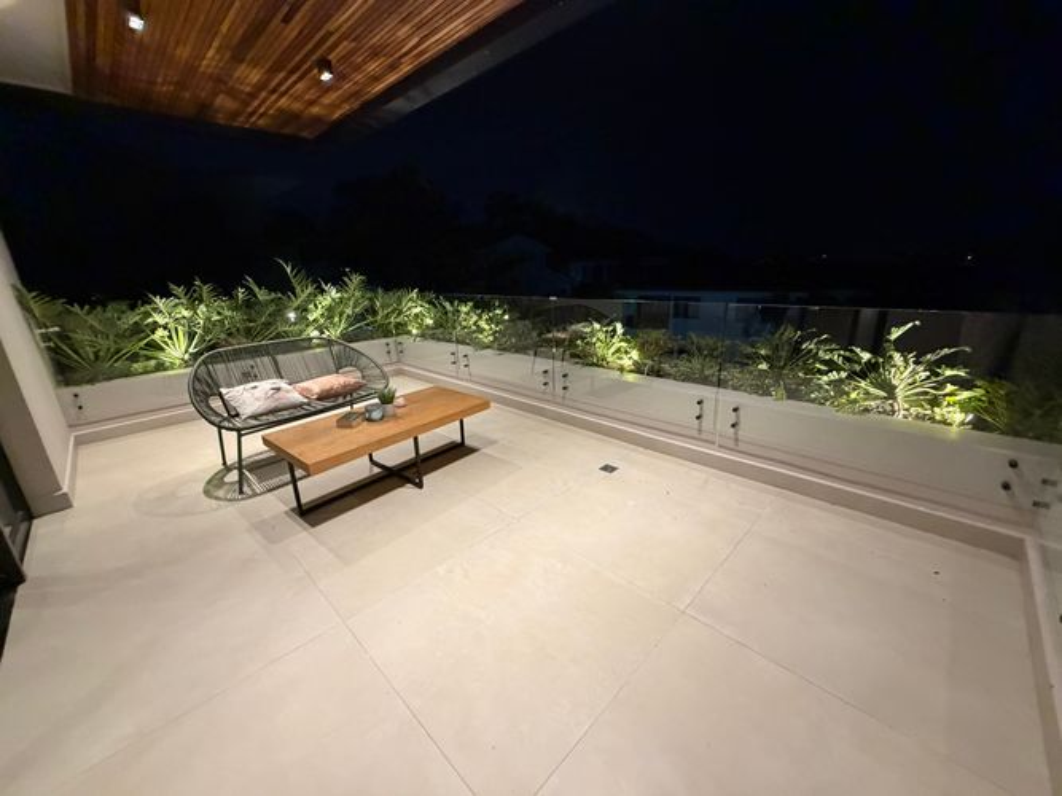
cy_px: 398
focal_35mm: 14
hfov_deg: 102.1
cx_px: 531
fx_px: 429
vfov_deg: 85.7
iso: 500
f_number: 2.2
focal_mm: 2.22
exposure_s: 1/60
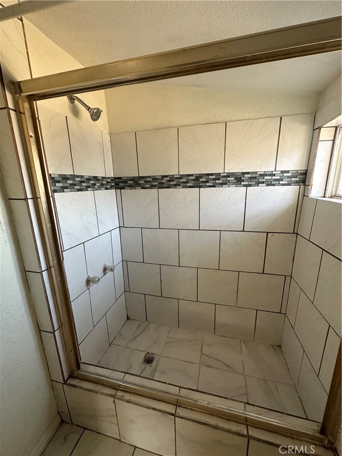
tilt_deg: -12.4
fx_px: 184
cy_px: 228
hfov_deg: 85.7
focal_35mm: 14
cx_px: 171
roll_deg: +2.3
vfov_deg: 102.1
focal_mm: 2.22
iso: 200
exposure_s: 1/60
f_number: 2.2
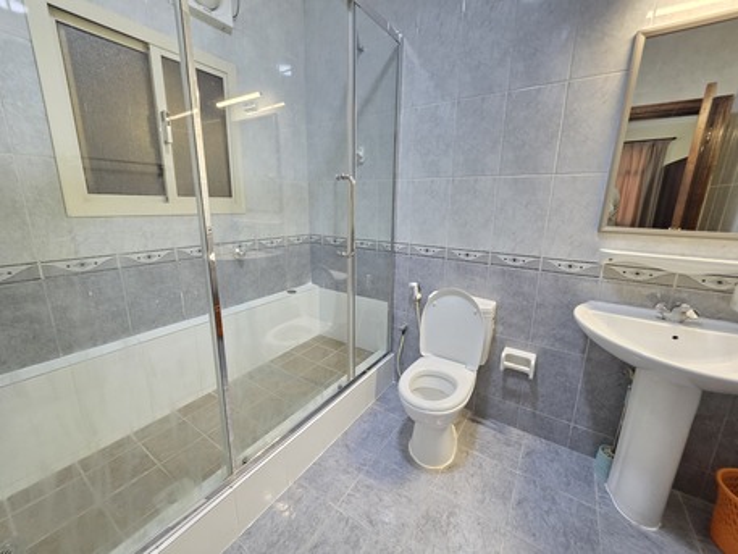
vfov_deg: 89.9
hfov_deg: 106.2
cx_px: 369
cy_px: 277
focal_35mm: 13
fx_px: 277
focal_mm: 2.2
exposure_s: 1/50
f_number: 1.9
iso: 400
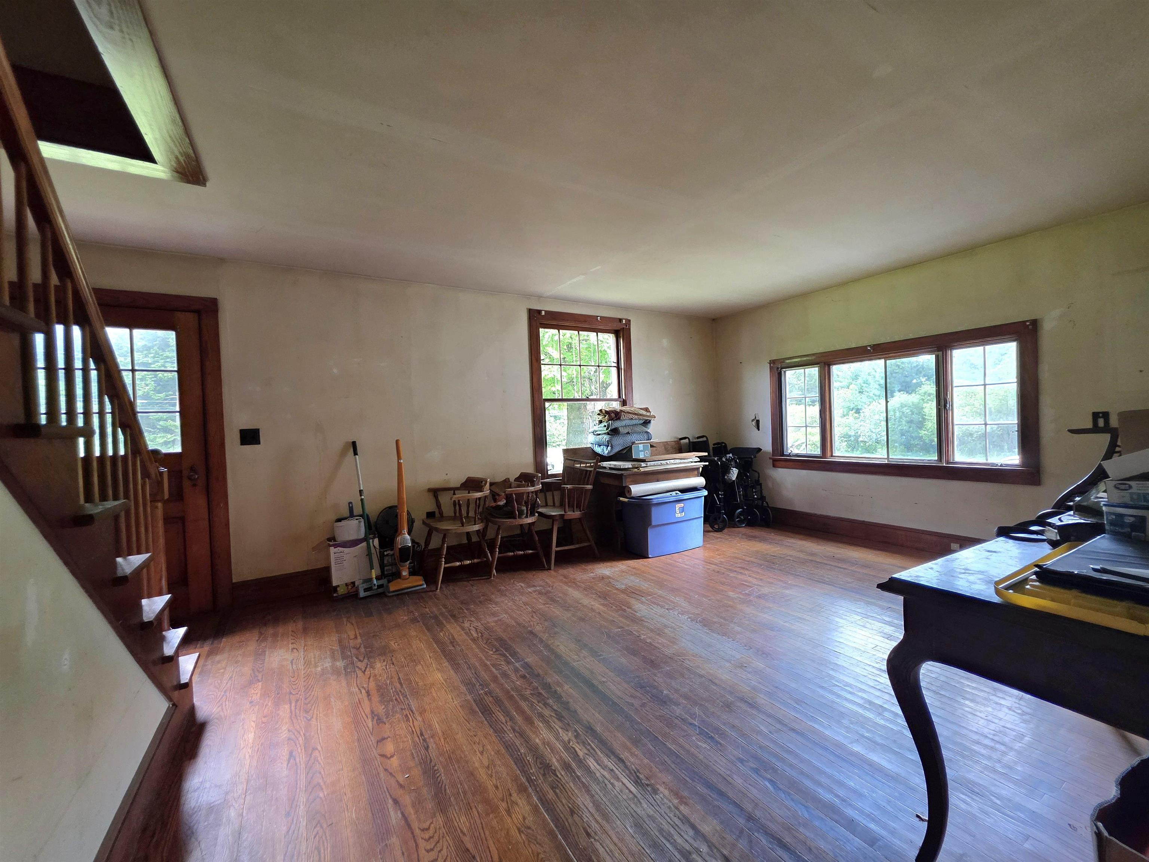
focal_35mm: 13
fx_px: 432
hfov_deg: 106.2
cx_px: 574
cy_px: 431
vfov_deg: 89.9
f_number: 1.9
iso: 250
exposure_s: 1/60.2
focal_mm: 2.2
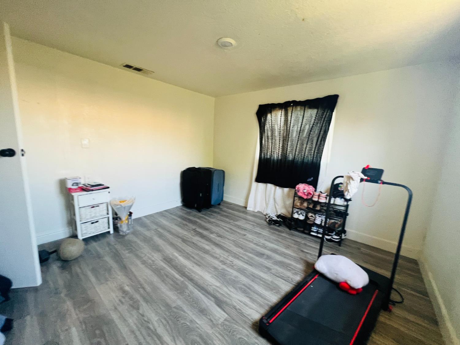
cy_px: 172
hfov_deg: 106.2
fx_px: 173
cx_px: 230
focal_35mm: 13
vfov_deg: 89.9
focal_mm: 1.57
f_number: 1.8
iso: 250
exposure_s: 1/79
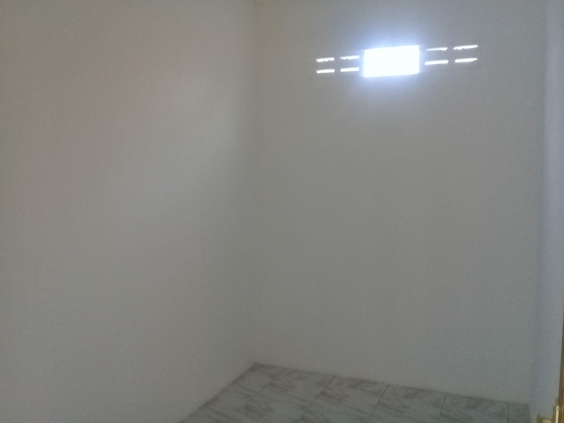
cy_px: 212
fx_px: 505
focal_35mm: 31
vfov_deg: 45.4
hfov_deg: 58.4
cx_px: 282
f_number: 2.2
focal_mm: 3.3
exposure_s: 1/17
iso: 320
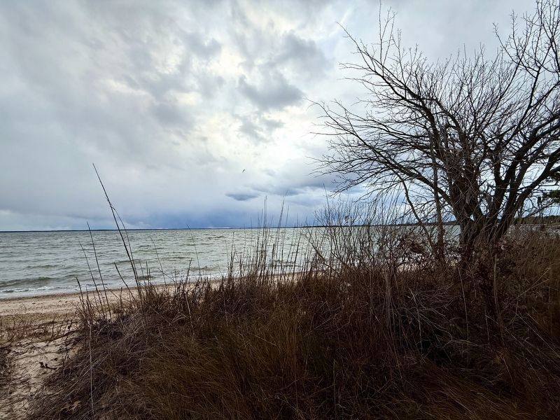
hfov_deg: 102.1
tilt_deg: +5.2
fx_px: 226
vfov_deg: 85.7
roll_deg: +0.9
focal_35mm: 14
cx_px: 280
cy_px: 210
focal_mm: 2.22
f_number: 2.2
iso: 50
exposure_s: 1/368
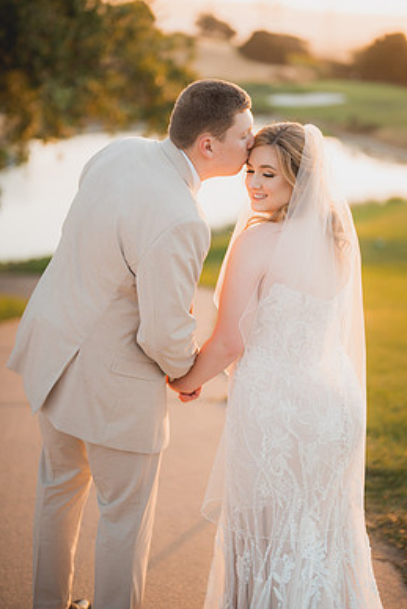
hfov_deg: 23.4
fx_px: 983
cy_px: 272
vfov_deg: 34.4
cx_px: 233
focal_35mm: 58
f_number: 1.2
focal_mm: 50
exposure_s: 1/400
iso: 125
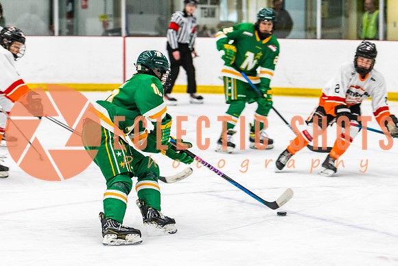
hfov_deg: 15.0
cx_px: 175
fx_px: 1508
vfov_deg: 10.1
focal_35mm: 136
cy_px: 133
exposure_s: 1/640
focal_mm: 86
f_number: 2.8
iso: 1800
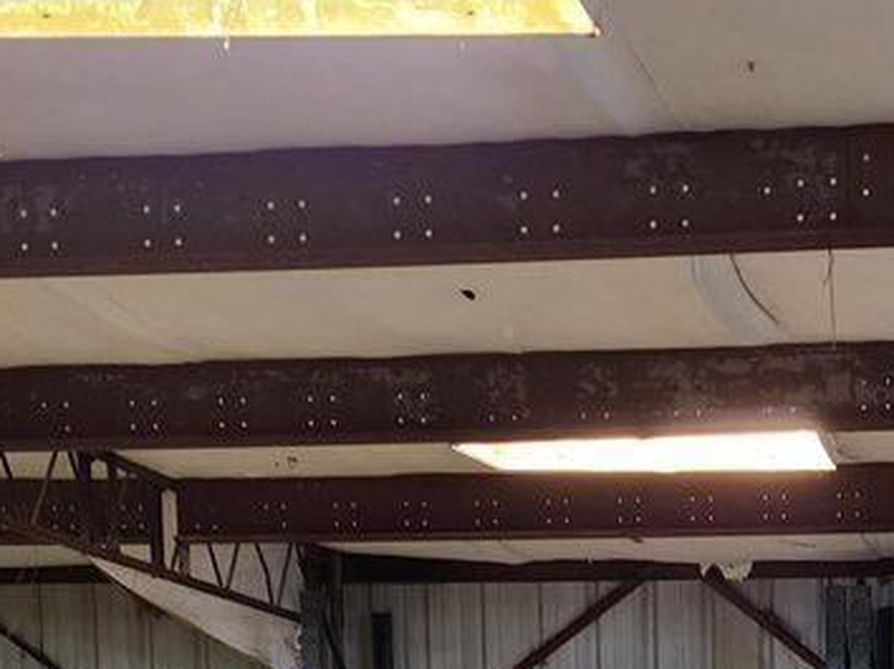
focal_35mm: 78
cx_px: 816
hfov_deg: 24.3
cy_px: 1073
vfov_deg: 16.7
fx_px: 2013
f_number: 1.8
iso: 640
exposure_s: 1/60
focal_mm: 6.4
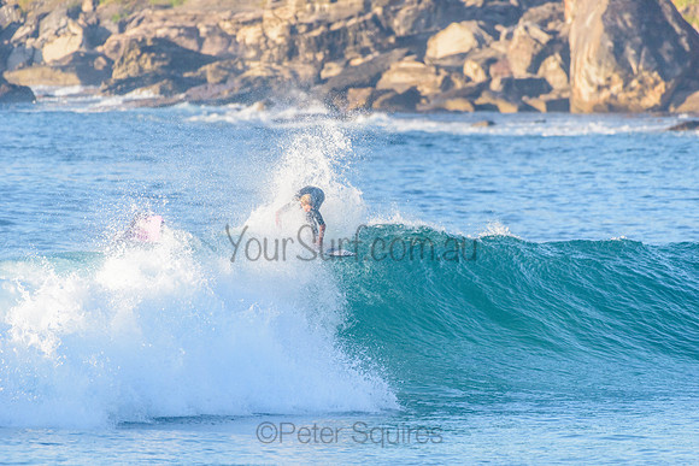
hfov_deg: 4.1
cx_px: 350
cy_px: 233
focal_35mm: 500
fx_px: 9710
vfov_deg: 2.8
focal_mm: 500
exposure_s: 1/2000
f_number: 5.6
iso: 800
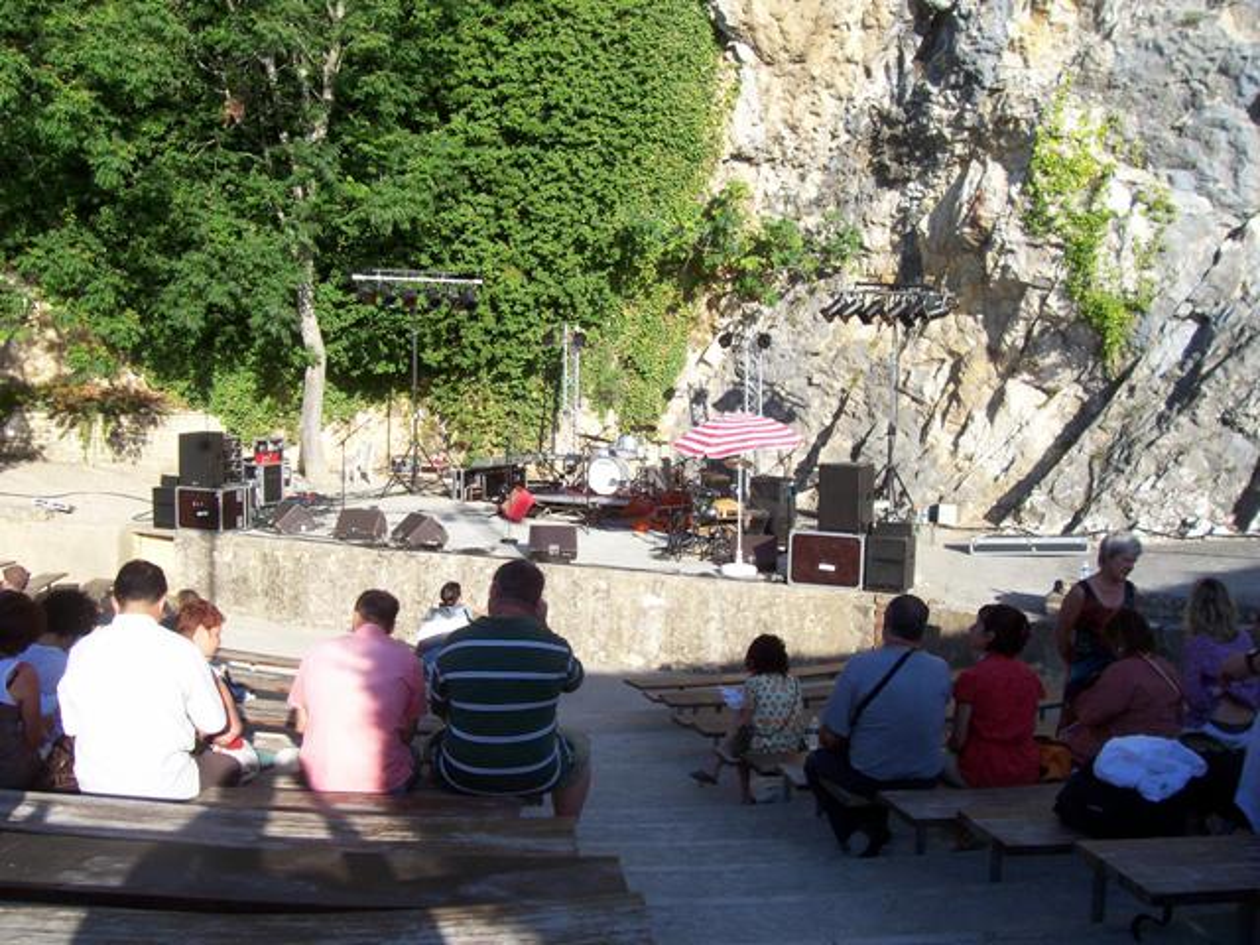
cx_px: 630
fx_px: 1238
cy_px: 472
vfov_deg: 41.8
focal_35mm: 34
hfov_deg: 54.0
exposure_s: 1/246
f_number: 5.1
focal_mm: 5.6
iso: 80
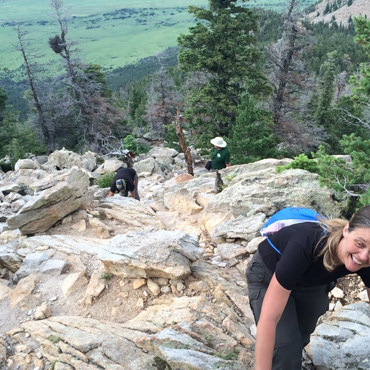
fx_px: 423
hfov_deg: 46.9
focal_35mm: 35
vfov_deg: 47.2
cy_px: 187
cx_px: 226
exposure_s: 1/426
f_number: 2.2
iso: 32
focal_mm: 4.15
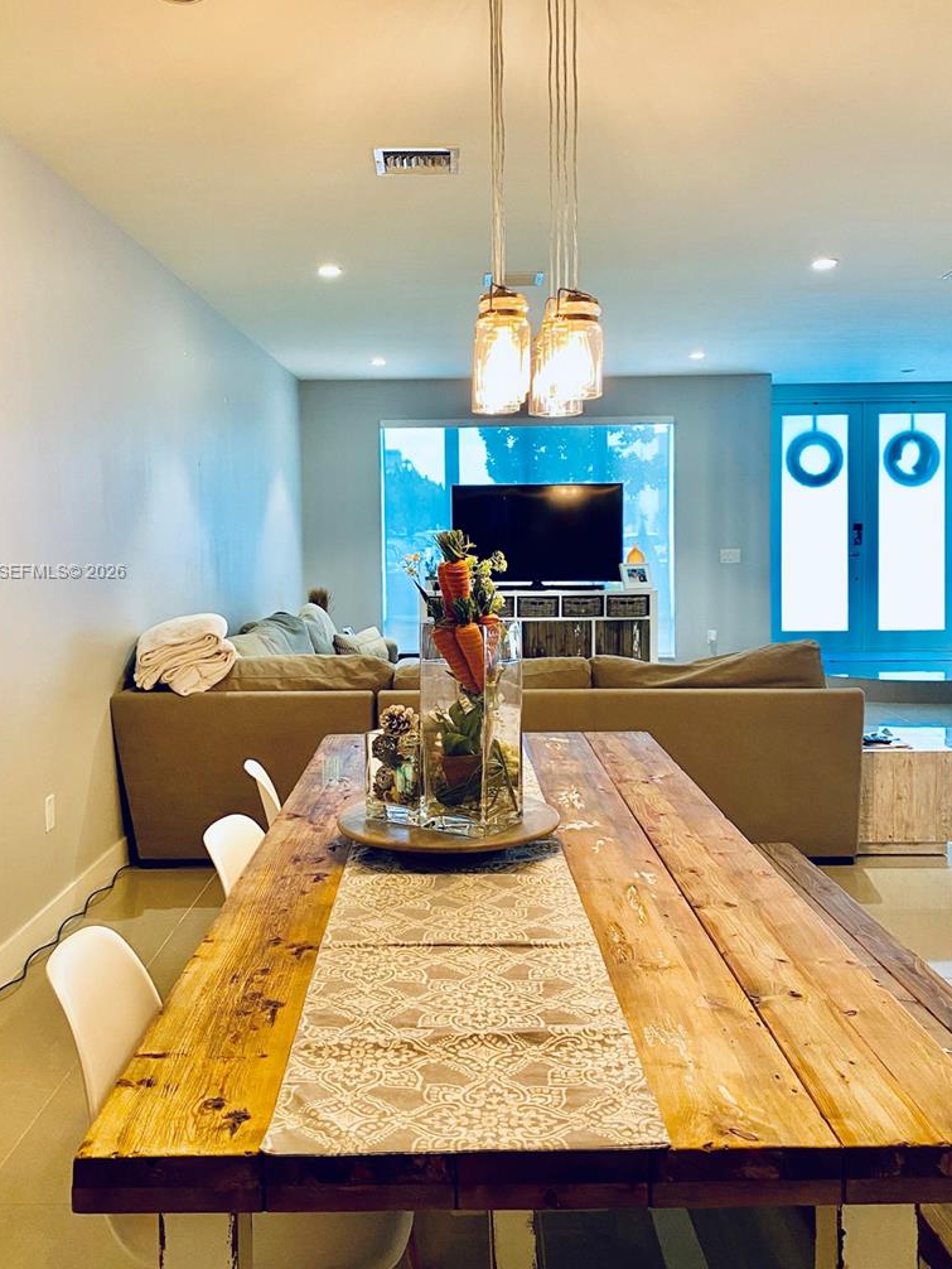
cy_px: 573
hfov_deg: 45.5
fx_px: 1136
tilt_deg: -1.7
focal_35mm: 31
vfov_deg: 58.2
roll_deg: +0.9
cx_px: 459
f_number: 1.8
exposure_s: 1/60
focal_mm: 4.25
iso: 160
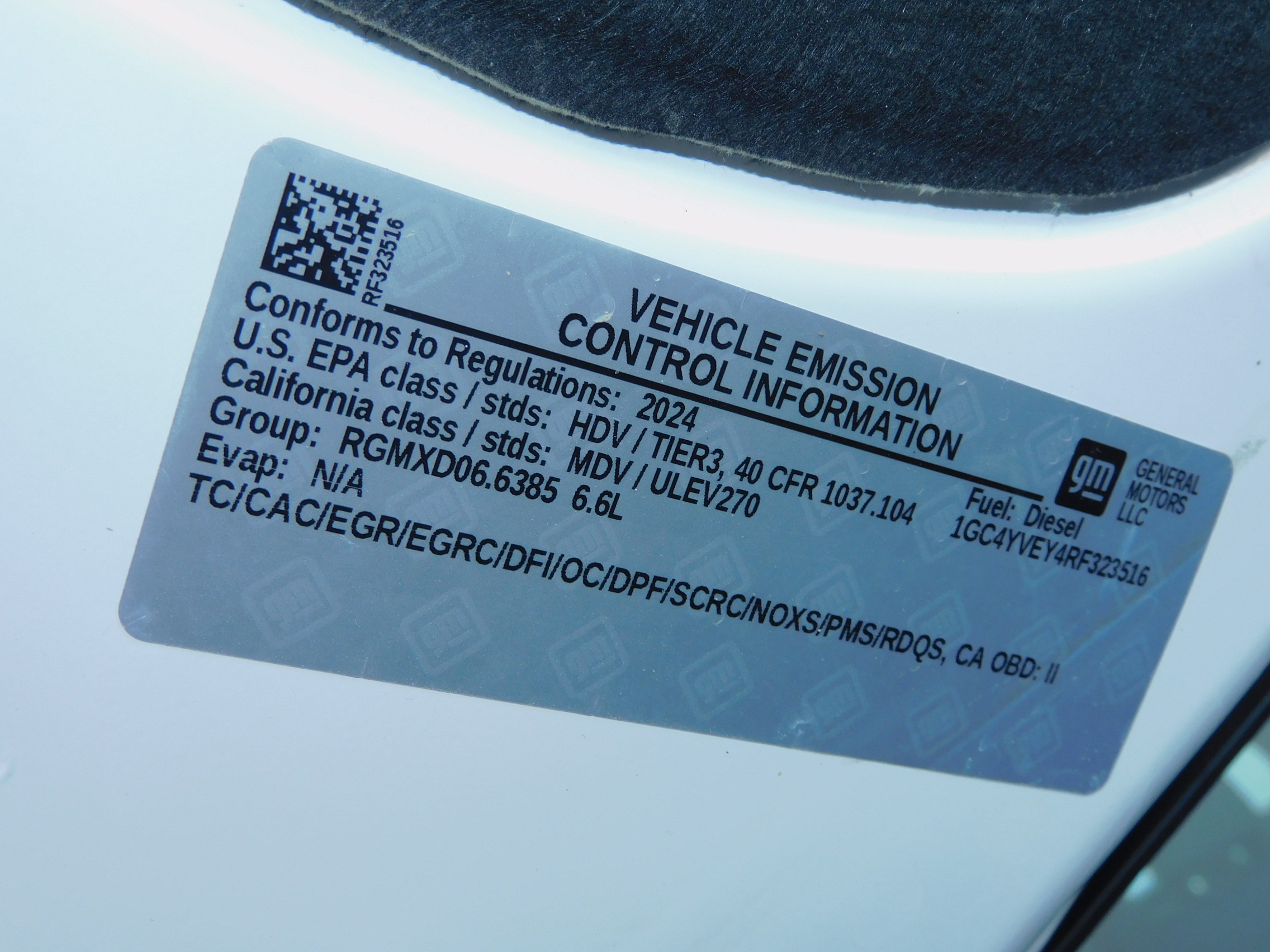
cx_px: 635
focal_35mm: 40
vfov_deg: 36.0
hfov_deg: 46.8
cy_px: 476
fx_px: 1468
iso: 125
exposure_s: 1/40
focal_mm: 7.2
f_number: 3.8
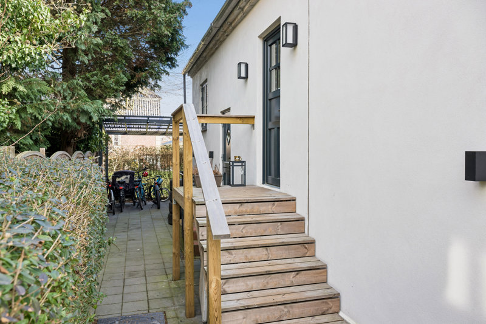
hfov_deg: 64.6
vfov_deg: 45.7
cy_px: 162
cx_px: 243
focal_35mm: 28
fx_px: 385
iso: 160
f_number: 8
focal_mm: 28.5
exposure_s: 1/50
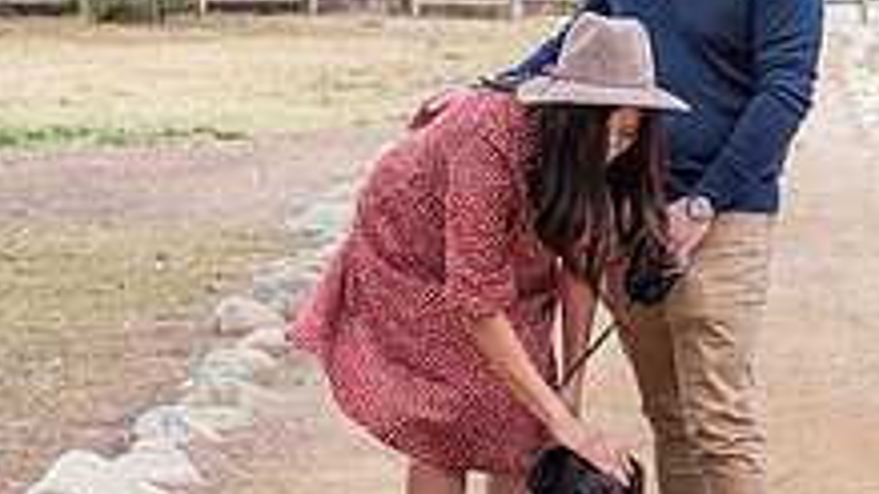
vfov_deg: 8.4
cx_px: 710
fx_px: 3355
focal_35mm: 144
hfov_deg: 14.8
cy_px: 263
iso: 500
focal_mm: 52
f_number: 5
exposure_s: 1/125
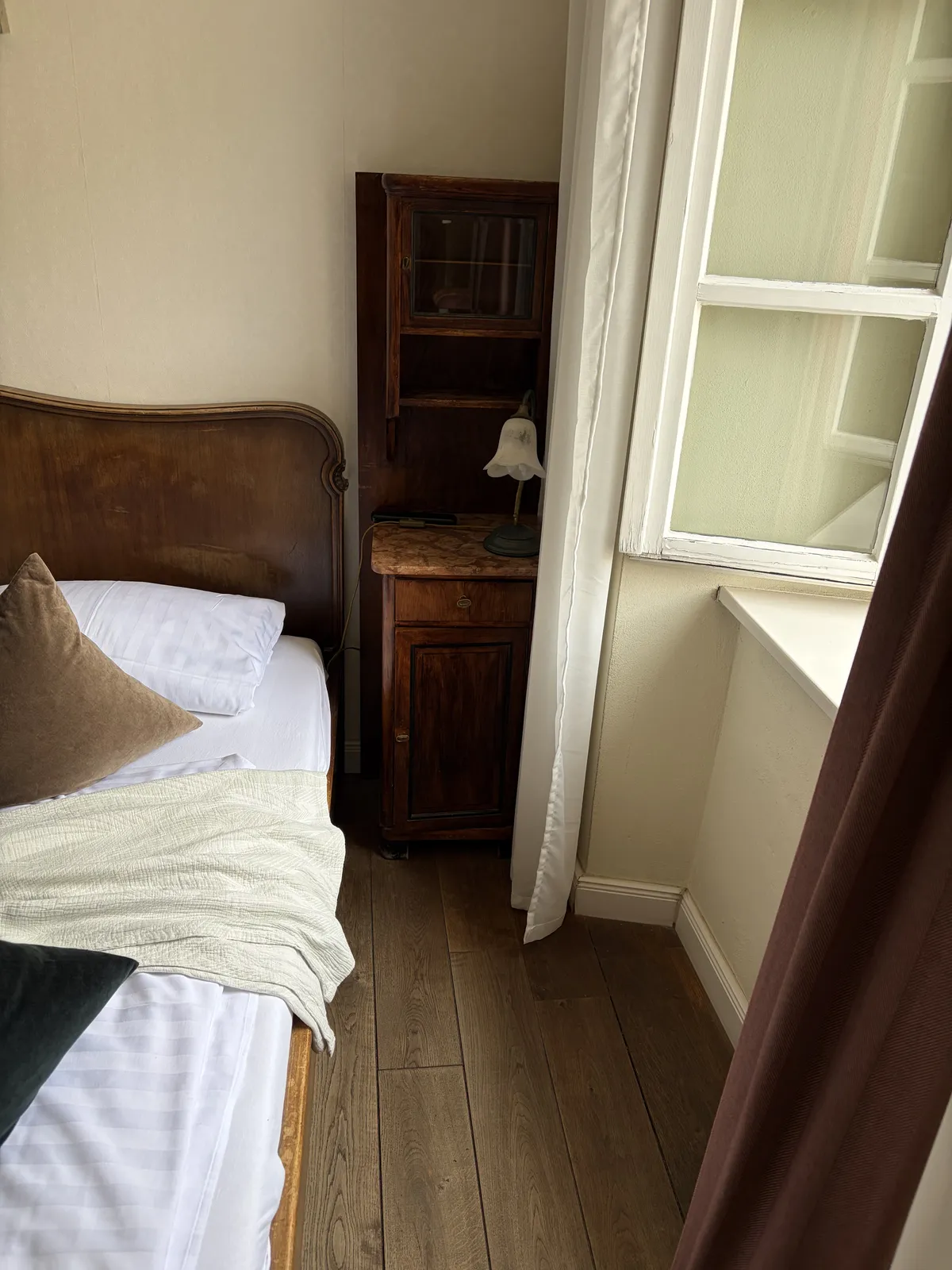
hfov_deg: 53.1
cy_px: 635
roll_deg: -2.3
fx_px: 953
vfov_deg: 67.3
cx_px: 476
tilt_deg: -25.8
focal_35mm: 26
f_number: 1.6
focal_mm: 5.96
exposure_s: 1/122
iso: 64
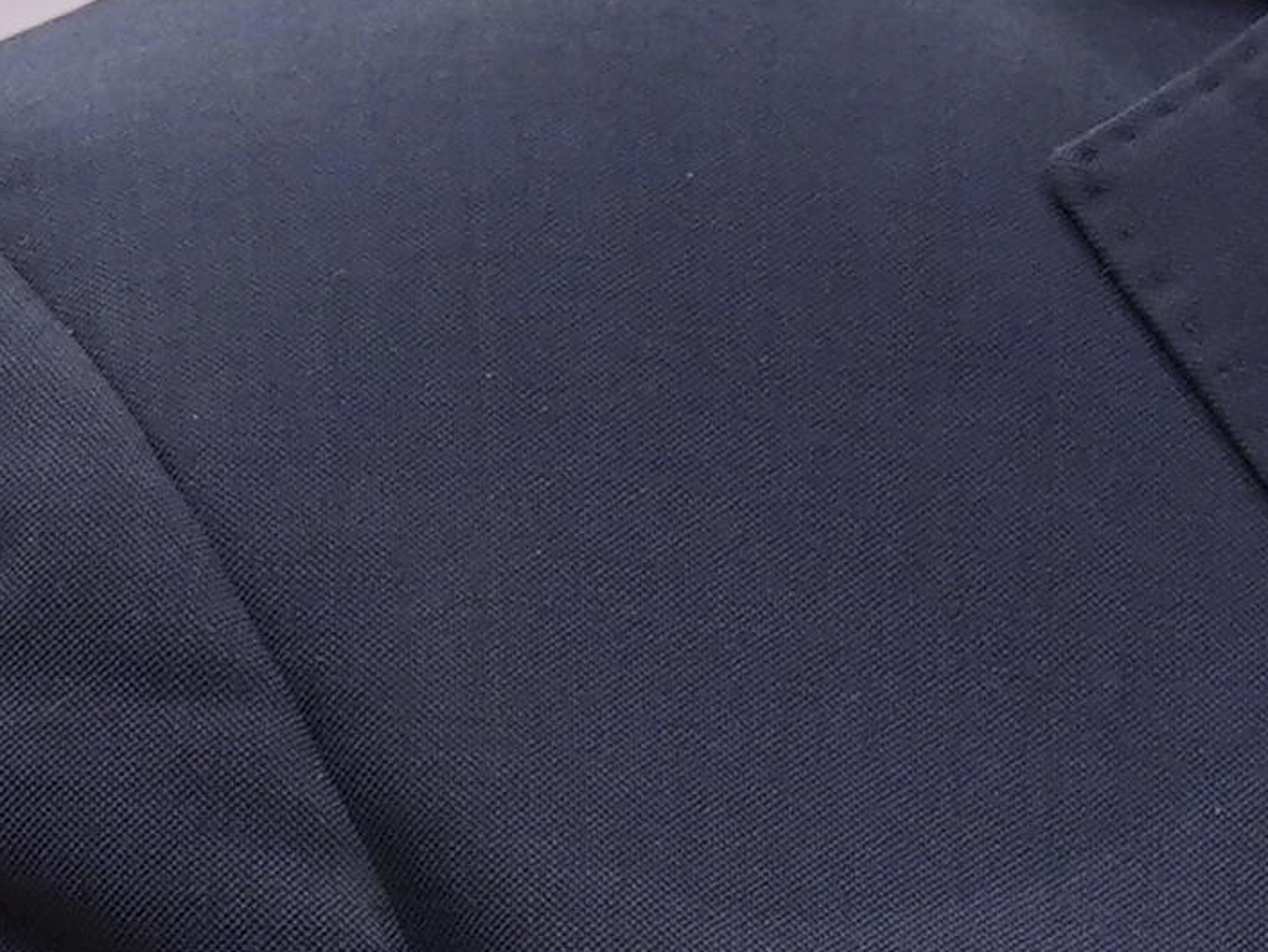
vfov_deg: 0.5
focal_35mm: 3267
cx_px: 2825
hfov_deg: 0.6
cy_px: -27
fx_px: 119712
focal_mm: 400
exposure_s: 1/125
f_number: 5
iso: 800
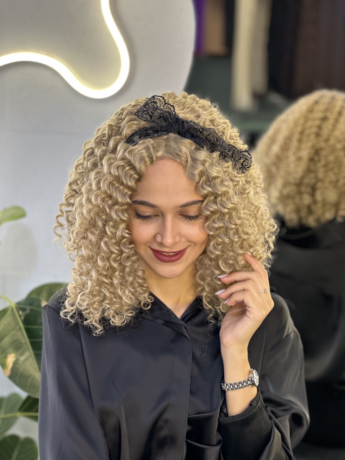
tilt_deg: -7.6
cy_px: 230
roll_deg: -2.4
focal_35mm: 77
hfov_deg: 19.1
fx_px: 1023
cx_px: 172
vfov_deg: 25.3
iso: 125
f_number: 2.8
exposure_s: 1/33
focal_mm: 9
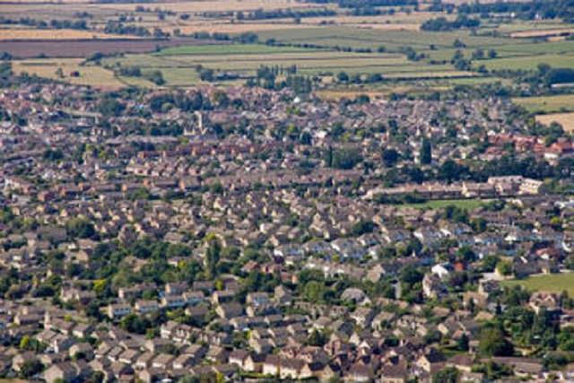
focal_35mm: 188
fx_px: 2990
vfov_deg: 7.3
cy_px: 192
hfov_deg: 11.0
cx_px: 287
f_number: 9.5
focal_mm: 125
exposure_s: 1/250
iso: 200
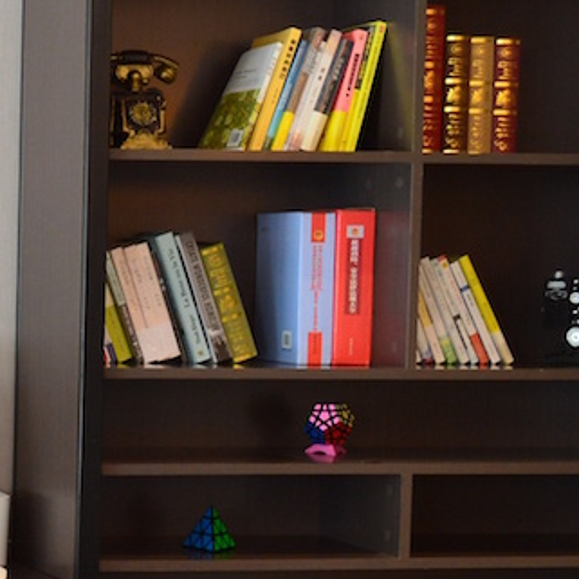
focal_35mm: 122
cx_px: -500
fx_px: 2309
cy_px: 461
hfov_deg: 12.8
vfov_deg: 14.2
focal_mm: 24
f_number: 6.3
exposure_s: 1/15
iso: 560
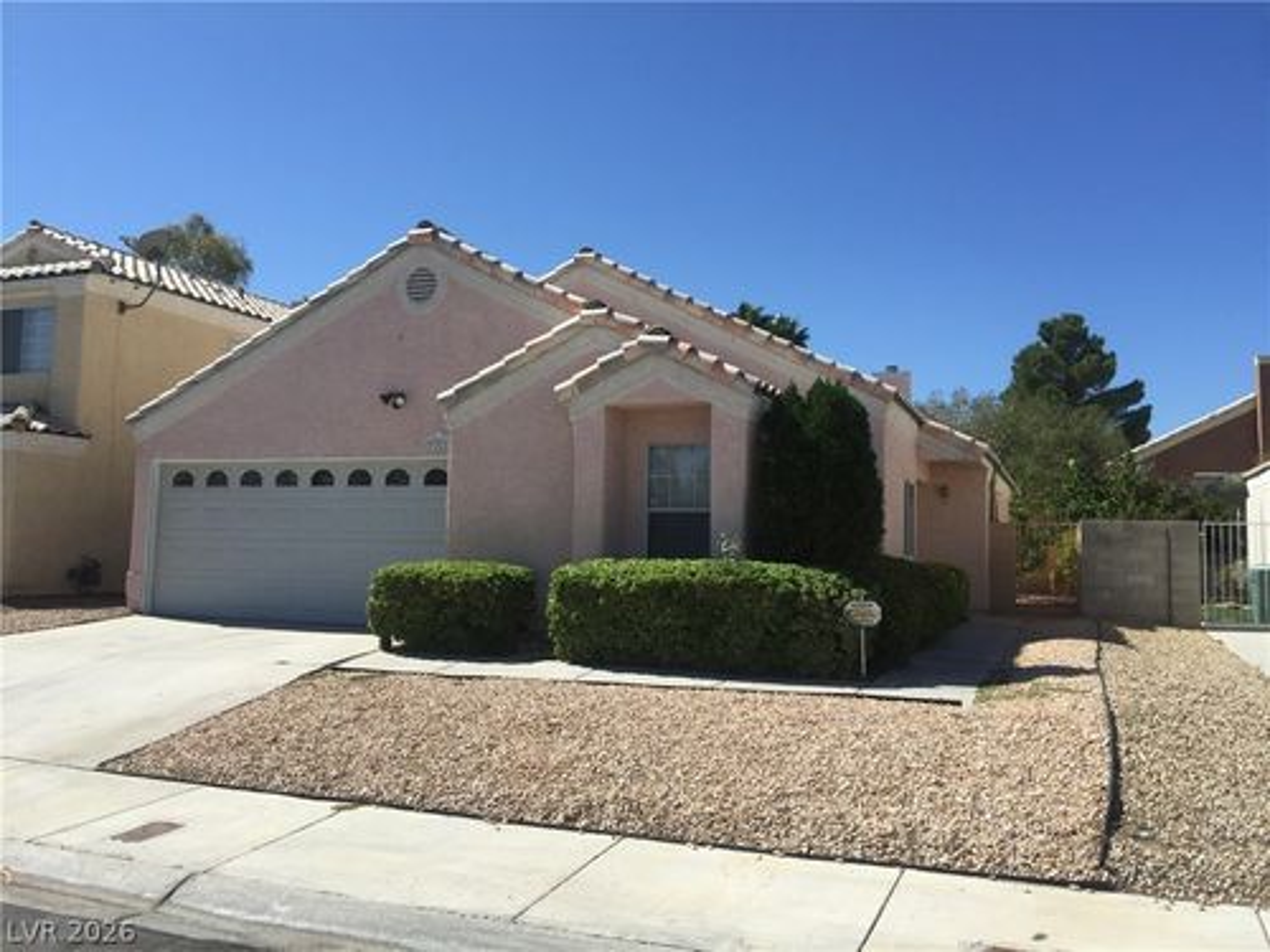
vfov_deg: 48.2
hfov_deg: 61.7
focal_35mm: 29
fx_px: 1064
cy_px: 476
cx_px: 635
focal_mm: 4.15
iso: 32
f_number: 2.2
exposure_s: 1/2475
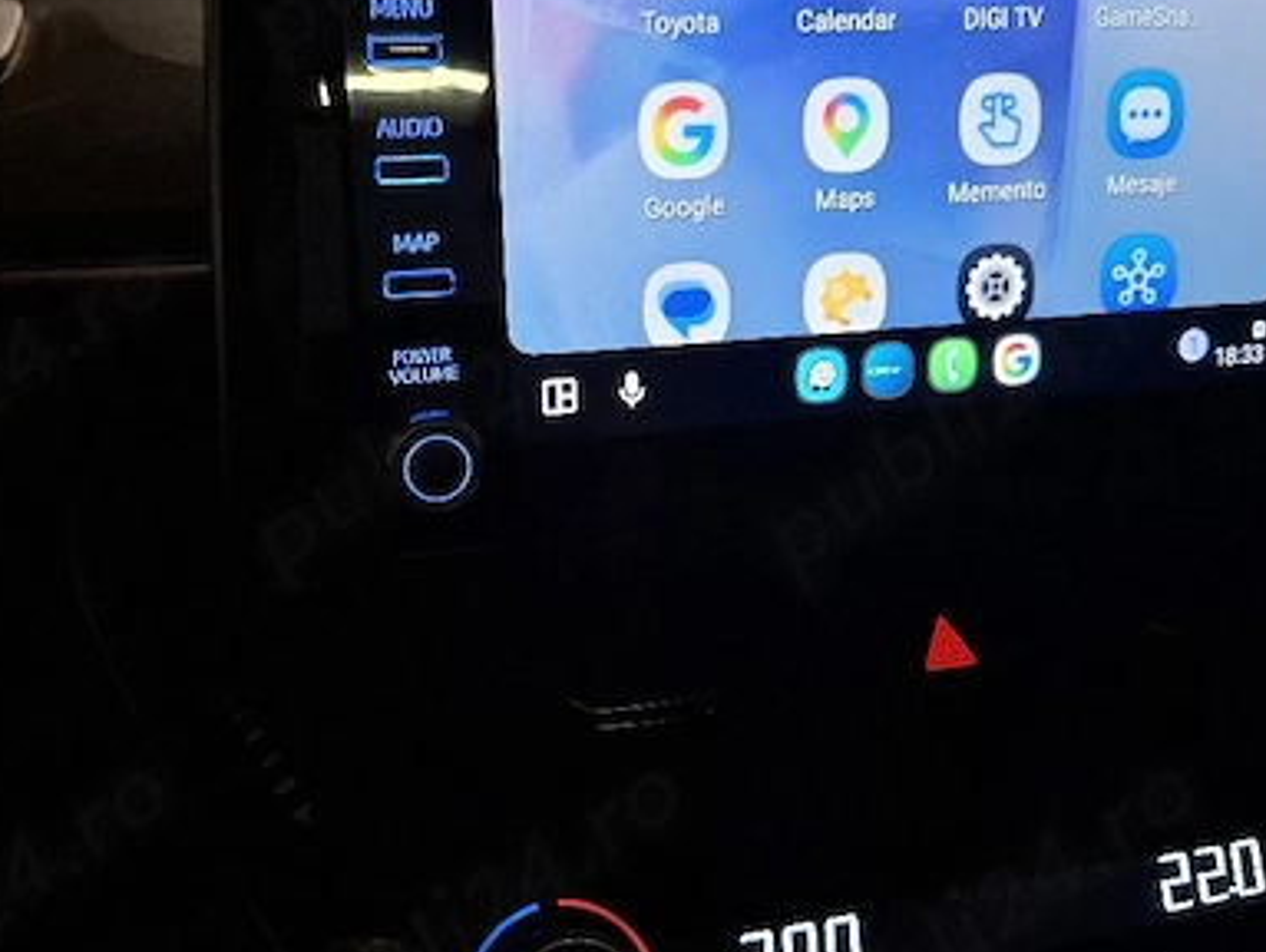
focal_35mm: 36
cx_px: 598
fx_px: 1318
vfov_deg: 39.7
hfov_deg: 51.3
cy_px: 426
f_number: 1.8
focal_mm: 5.54
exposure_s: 1/25
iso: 640
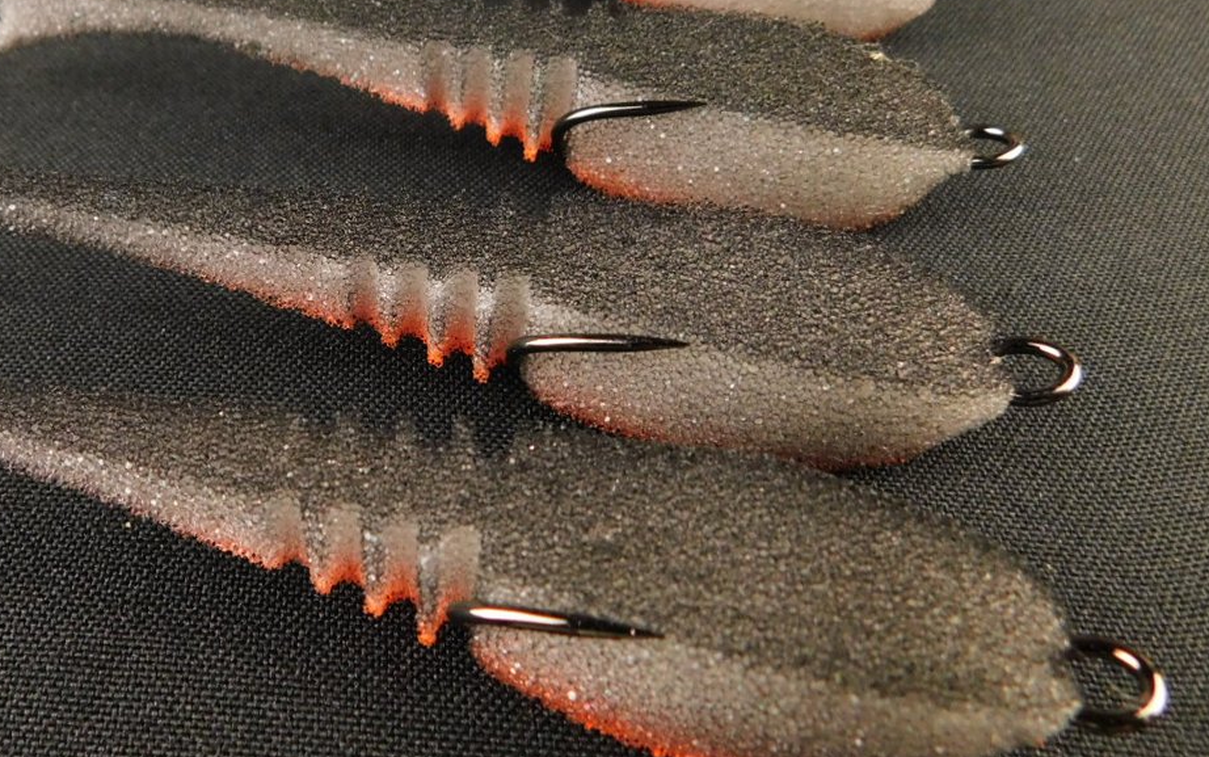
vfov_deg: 34.3
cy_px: 276
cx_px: 397
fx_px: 1220
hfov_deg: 51.7
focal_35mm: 37
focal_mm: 4
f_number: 3
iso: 320
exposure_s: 1/30
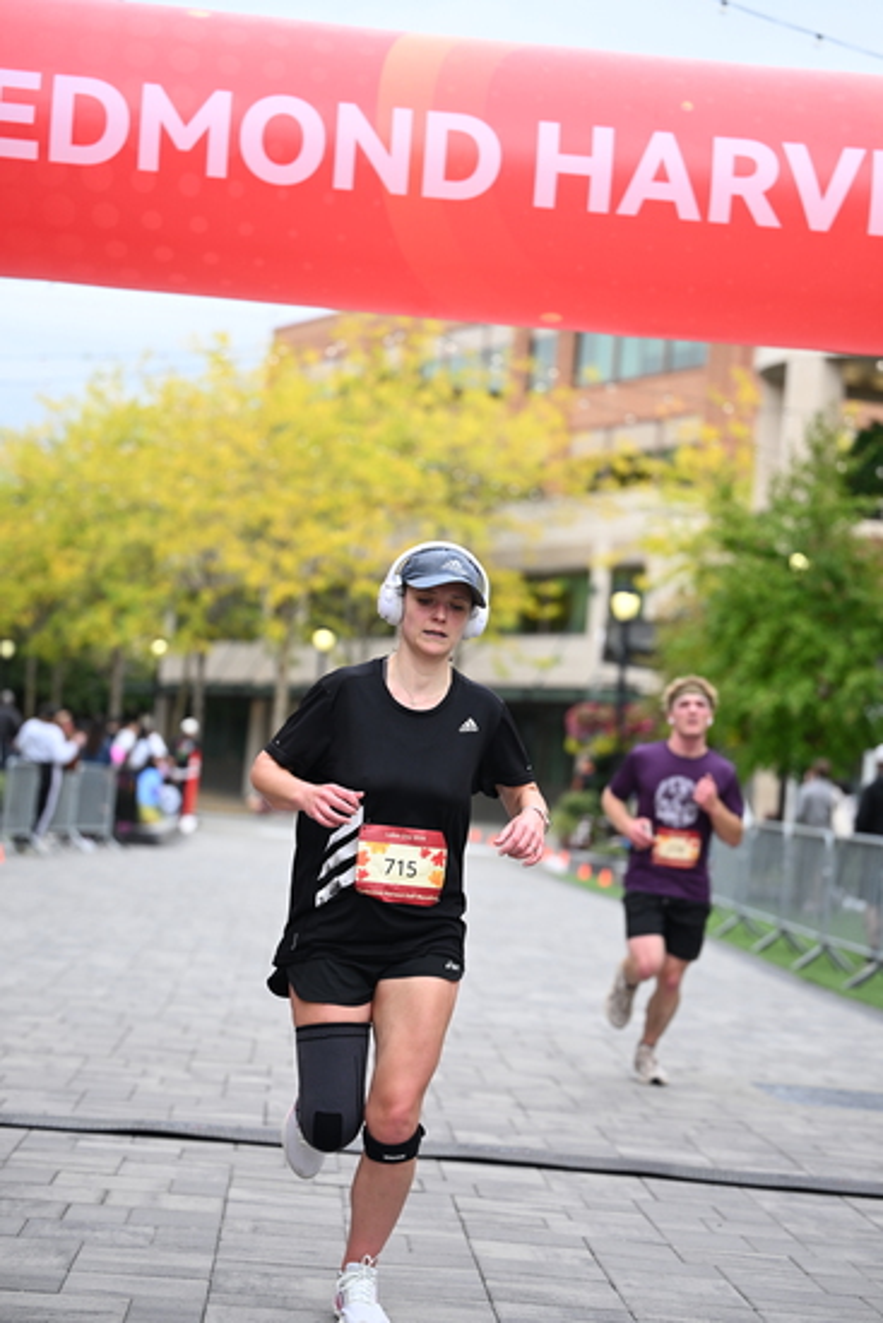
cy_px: 662
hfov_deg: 15.9
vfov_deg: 23.6
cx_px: 442
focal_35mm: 86
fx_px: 3162
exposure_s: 1/2000
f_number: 2.8
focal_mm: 86
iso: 640
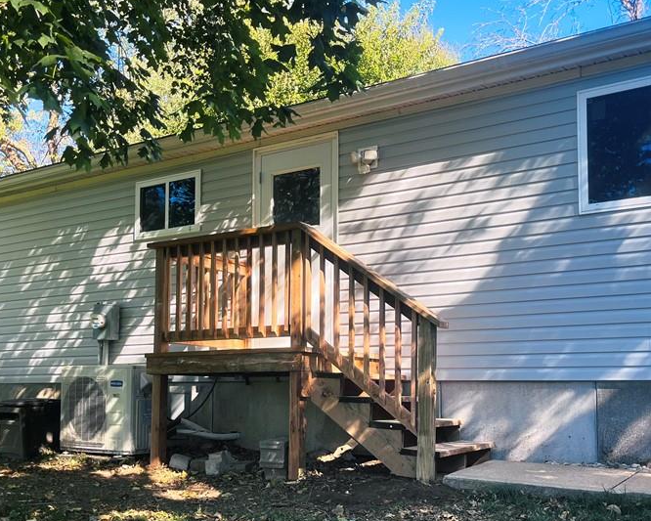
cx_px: 324
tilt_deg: +4.4
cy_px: 338
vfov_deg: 37.9
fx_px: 752
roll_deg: -0.2
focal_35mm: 39
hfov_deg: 46.8
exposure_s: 1/224
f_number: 1.6
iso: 40
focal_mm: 5.1
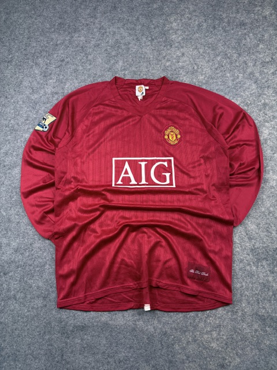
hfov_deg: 56.8
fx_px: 256
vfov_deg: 71.6
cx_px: 138
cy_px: 185
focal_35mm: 24
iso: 50
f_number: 1.78
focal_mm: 6.76
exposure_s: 1/100
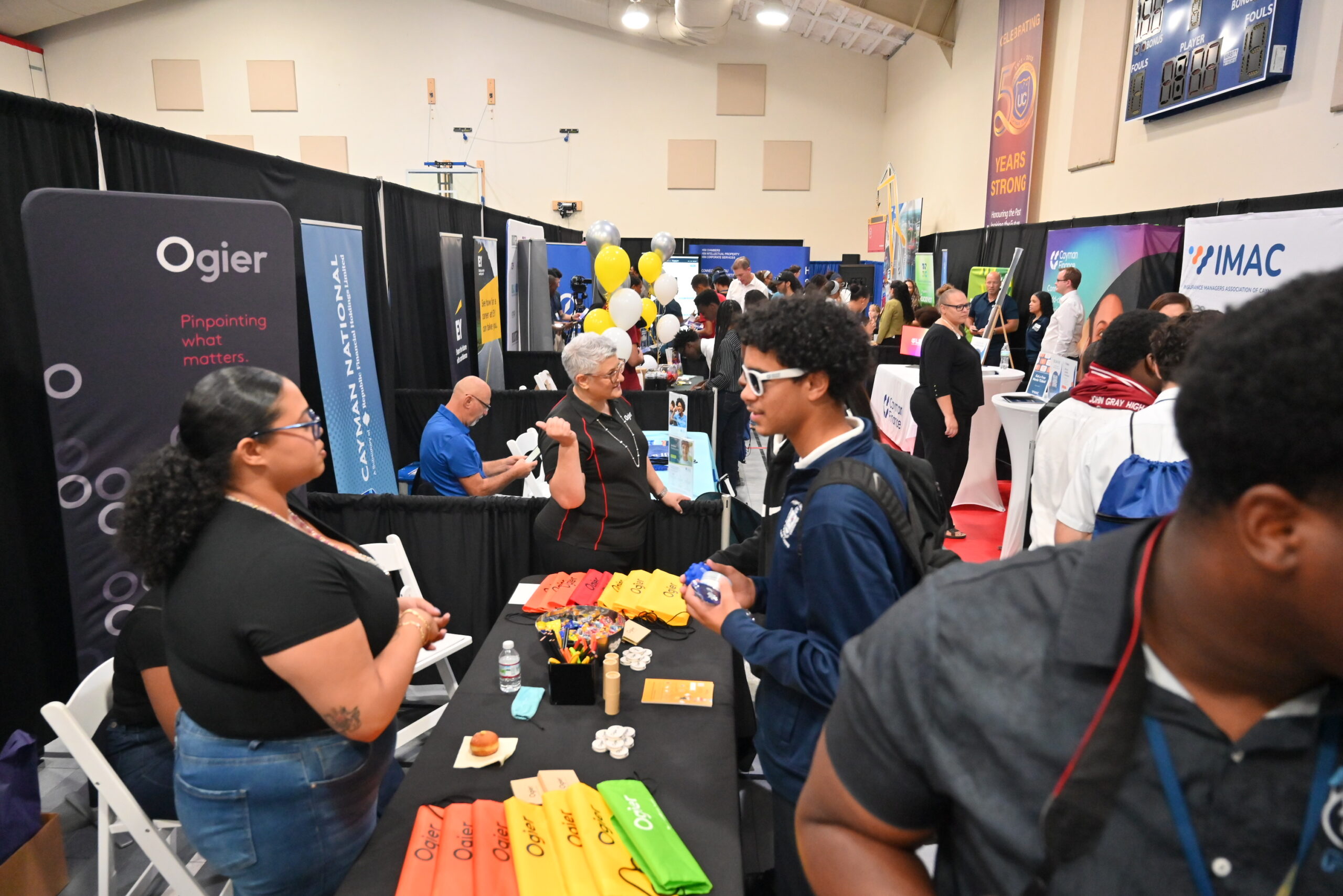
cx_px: 672
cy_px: 448
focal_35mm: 24
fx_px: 895
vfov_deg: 53.1
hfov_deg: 73.7
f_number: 4.5
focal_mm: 24
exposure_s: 1/125
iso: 5000
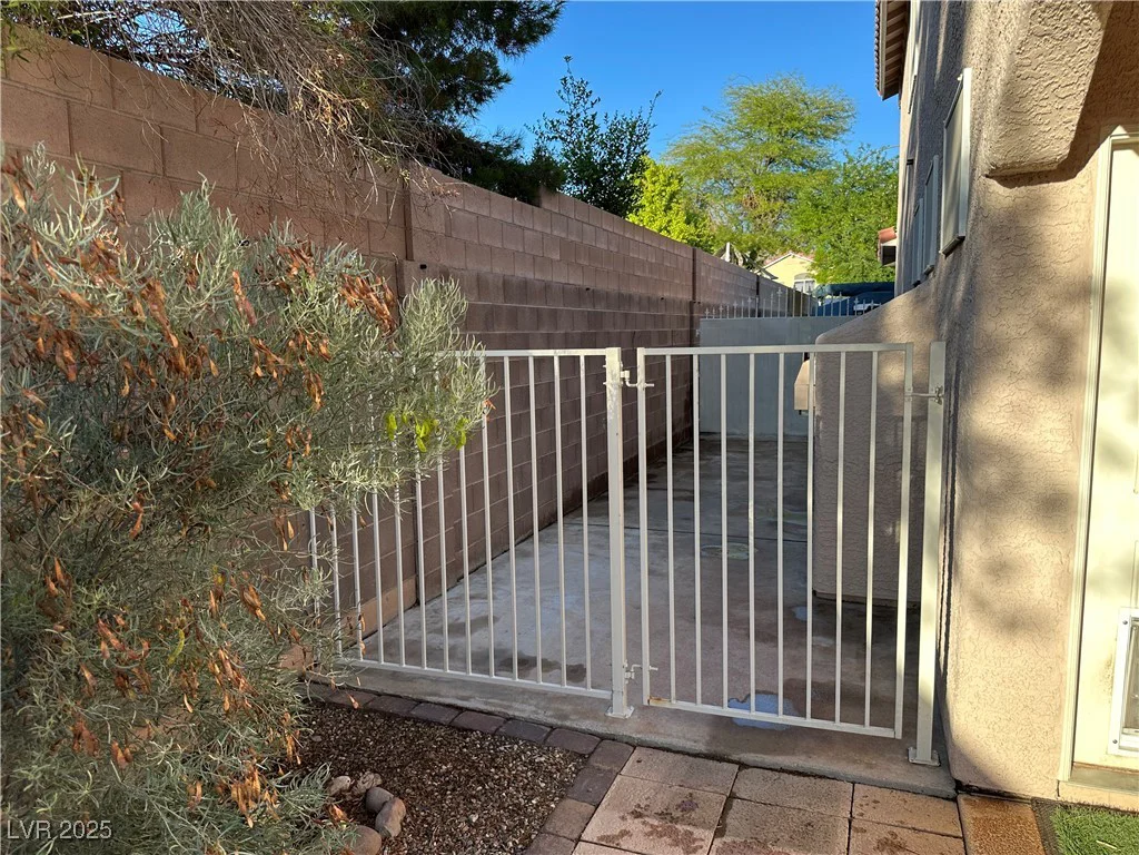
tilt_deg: -6.8
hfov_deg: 71.6
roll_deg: +1.2
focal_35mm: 24
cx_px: 570
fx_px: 790
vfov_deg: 56.8
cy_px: 428
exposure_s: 1/918
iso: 80
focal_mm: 6.86
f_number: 1.78
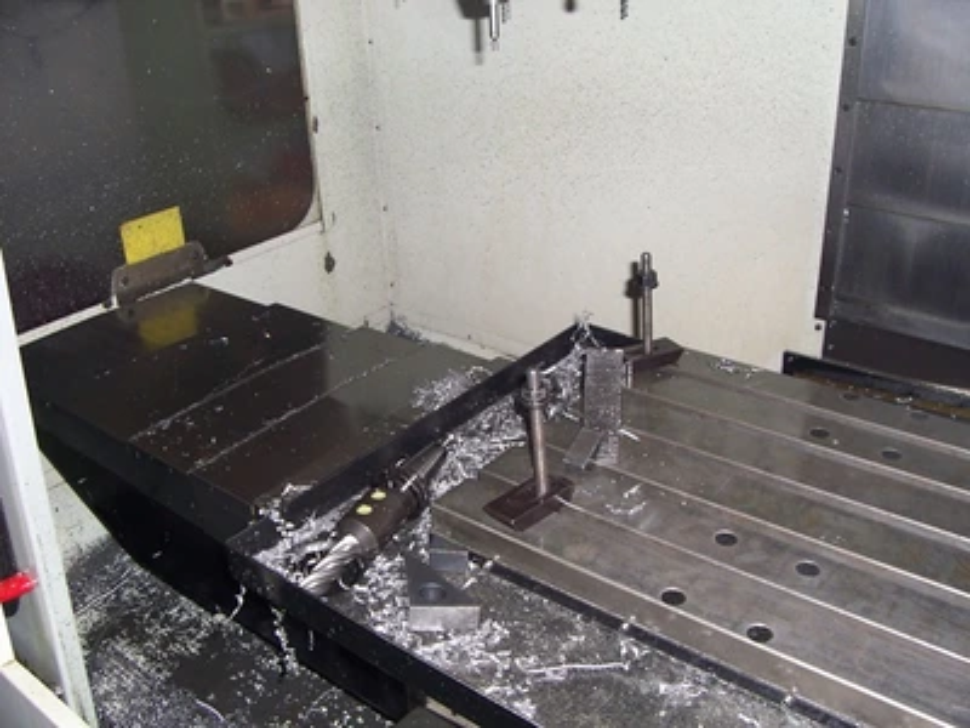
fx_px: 953
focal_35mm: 34
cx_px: 485
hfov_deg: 54.0
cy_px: 364
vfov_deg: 41.8
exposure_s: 1/60
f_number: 2.7
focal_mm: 5.6
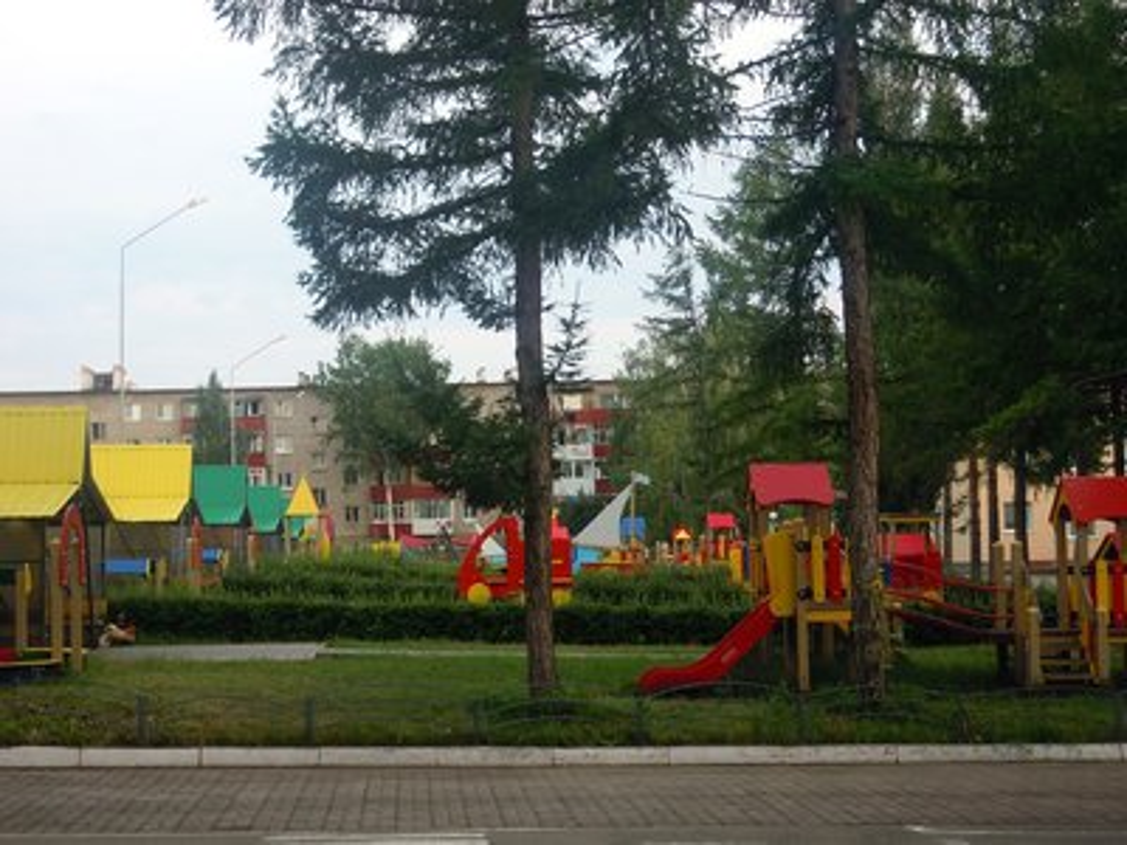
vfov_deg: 23.3
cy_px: 422
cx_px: 564
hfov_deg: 30.7
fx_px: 2051
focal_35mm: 63
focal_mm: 11.2
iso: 100
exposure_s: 1/60
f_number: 4
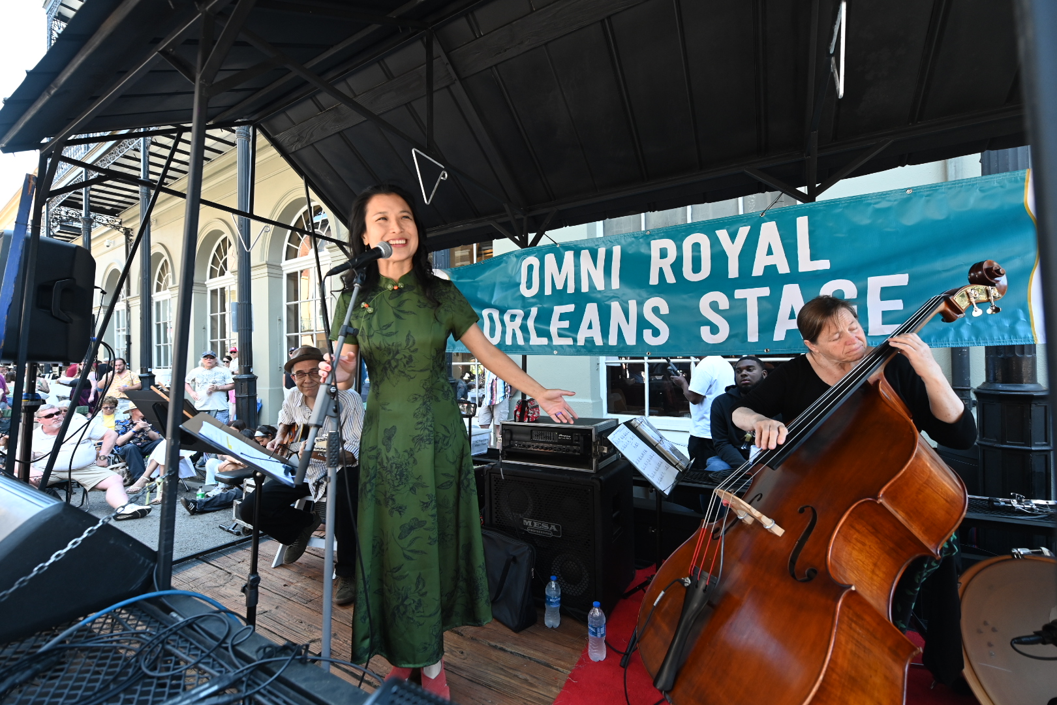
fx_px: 411
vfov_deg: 81.2
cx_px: 528
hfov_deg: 104.3
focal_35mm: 14
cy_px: 352
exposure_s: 1/400
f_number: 3.5
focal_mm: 14
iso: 1000
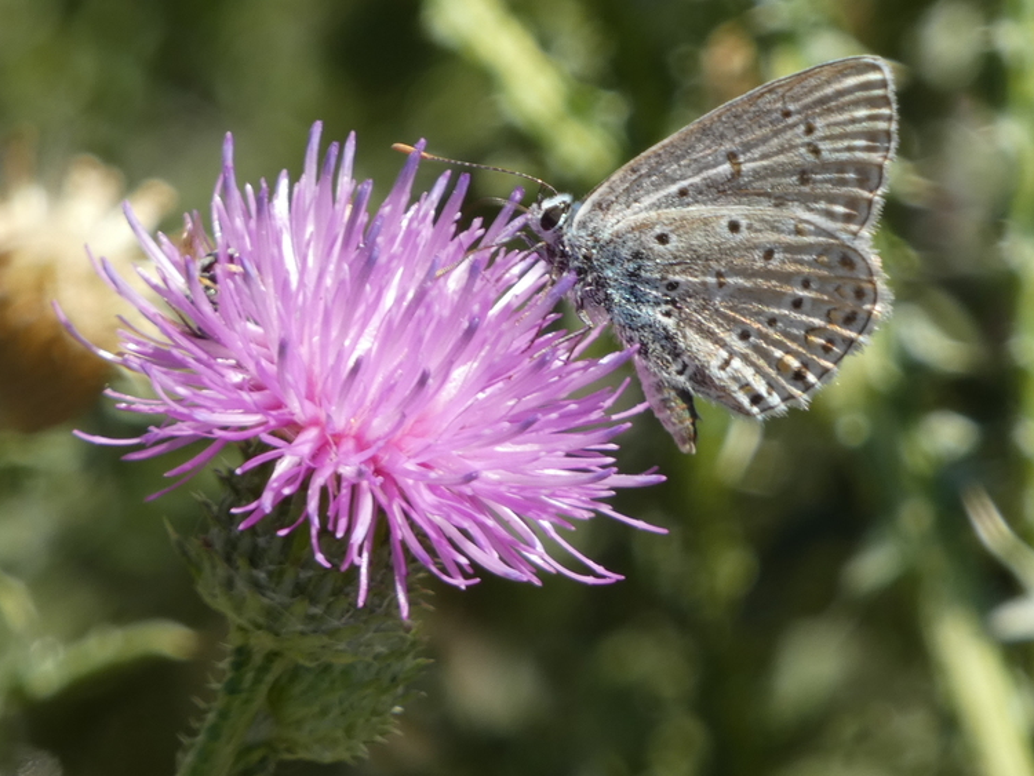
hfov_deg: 2.9
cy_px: 340
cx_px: 526
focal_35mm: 682
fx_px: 20378
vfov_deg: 2.2
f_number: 5.6
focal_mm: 107.6
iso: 80
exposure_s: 1/100
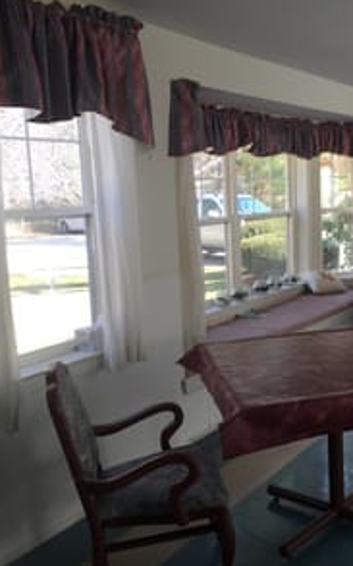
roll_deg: +0.9
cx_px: 297
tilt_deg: -6.5
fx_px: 647
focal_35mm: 42
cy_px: 280
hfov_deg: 29.6
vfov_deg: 47.2
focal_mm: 4.15
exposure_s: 1/120
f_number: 2.2
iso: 40
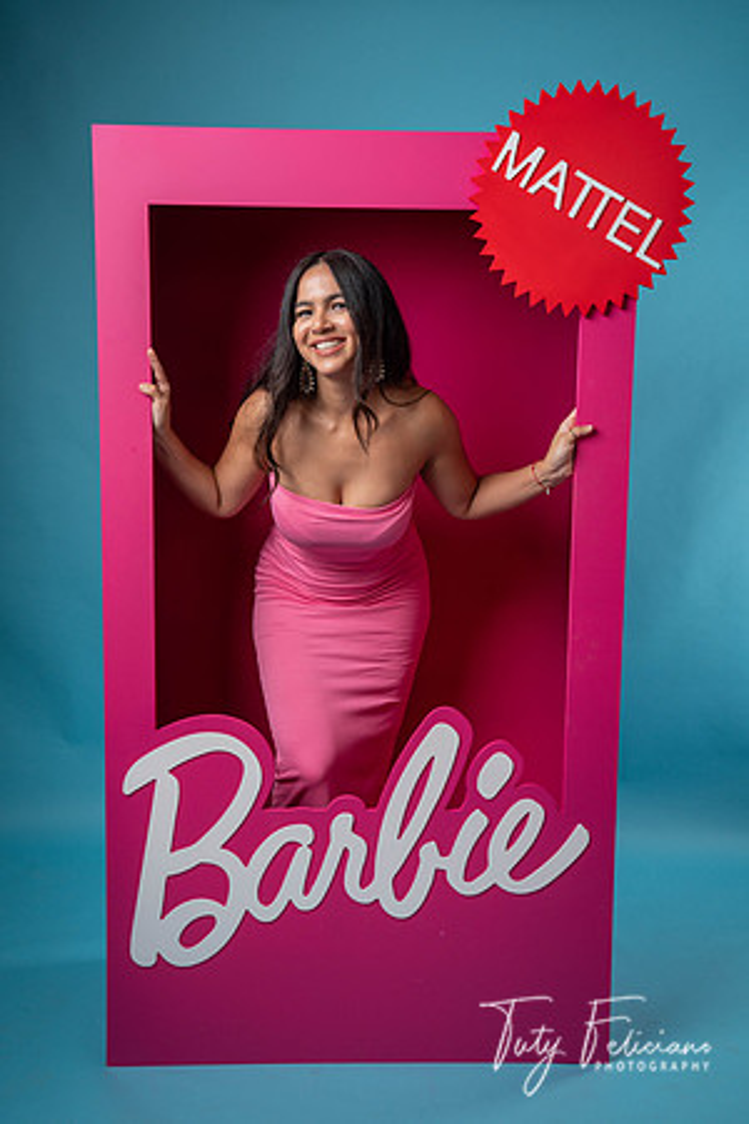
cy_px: 562
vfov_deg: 47.4
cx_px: 374
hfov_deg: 32.6
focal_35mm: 41
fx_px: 1279
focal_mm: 41
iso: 250
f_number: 5.6
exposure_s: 1/200
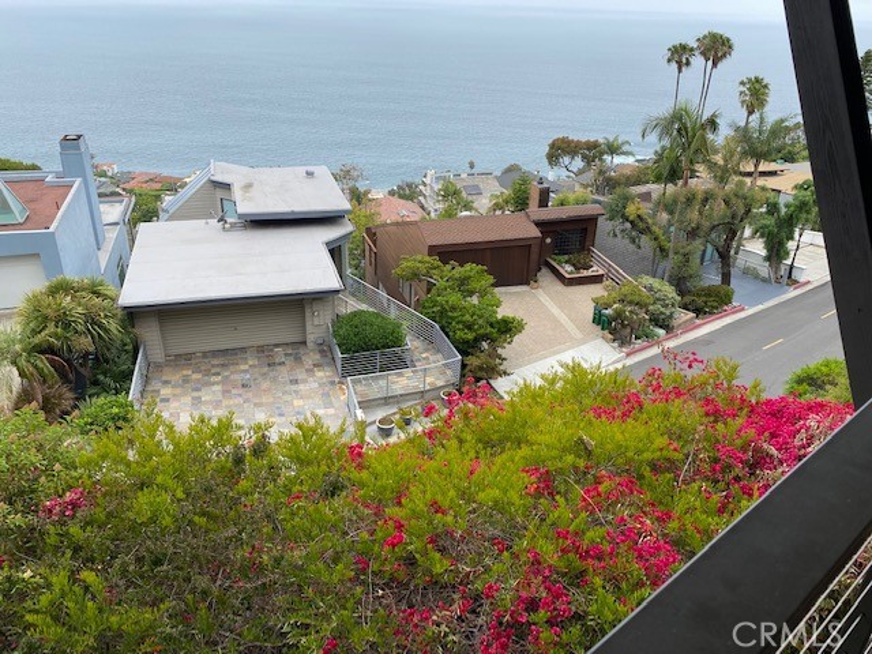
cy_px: 327
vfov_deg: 53.1
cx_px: 436
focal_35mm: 26
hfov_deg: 67.3
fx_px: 655
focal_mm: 4.25
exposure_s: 1/919
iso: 32
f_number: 1.8
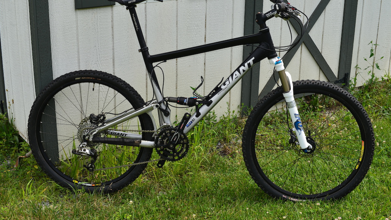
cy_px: 94
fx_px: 550
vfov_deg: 22.6
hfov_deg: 39.2
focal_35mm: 53
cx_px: 195
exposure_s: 1/250
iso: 200
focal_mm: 50
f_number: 10
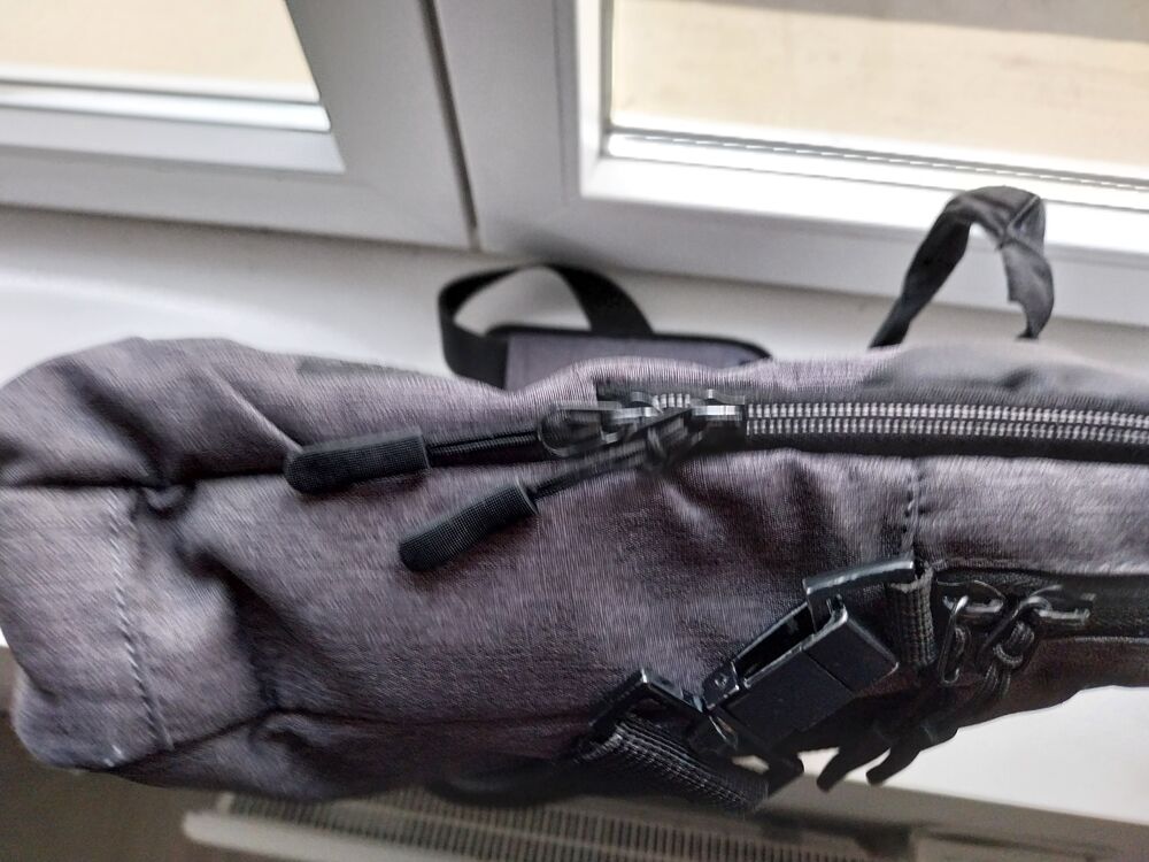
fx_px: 863
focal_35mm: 26
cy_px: 431
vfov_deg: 53.1
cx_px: 574
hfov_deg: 67.3
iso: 250
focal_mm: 4
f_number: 1.8
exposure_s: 1/50
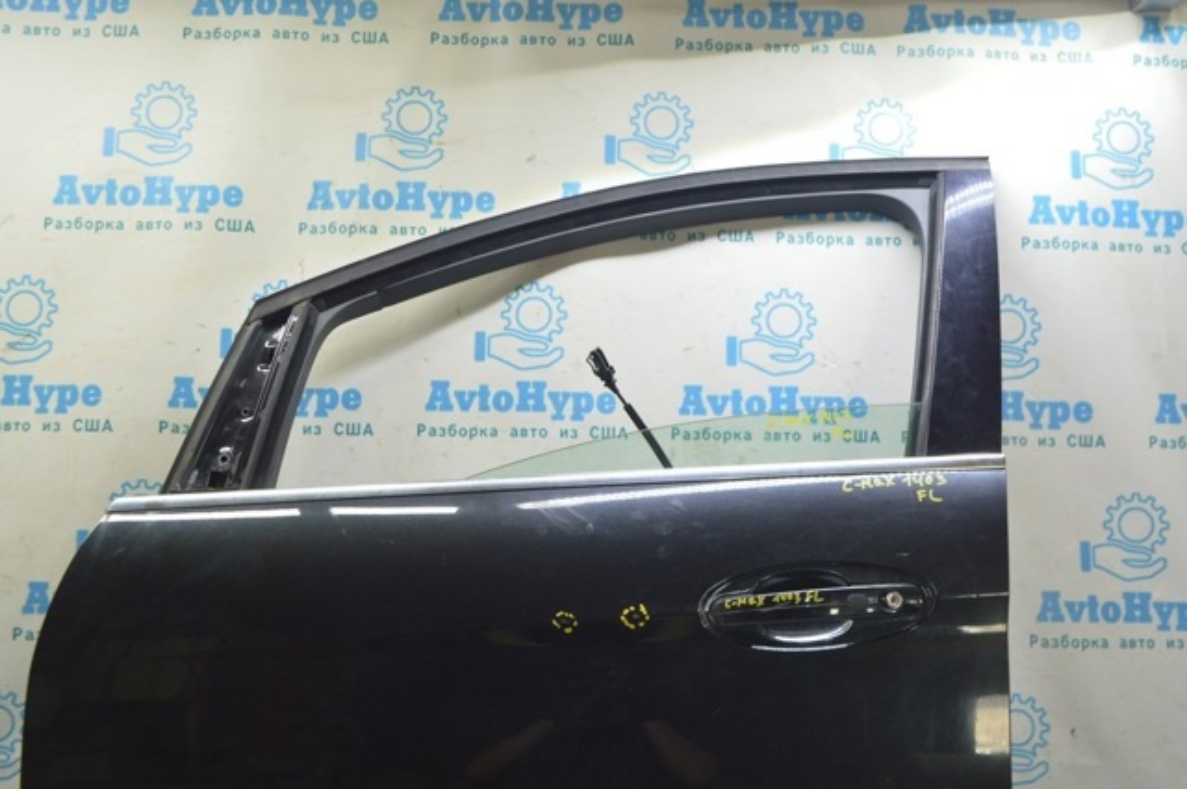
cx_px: 594
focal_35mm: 36
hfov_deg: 53.2
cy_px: 394
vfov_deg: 36.8
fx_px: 1185
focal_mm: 24
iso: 400
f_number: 5.6
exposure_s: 1/20
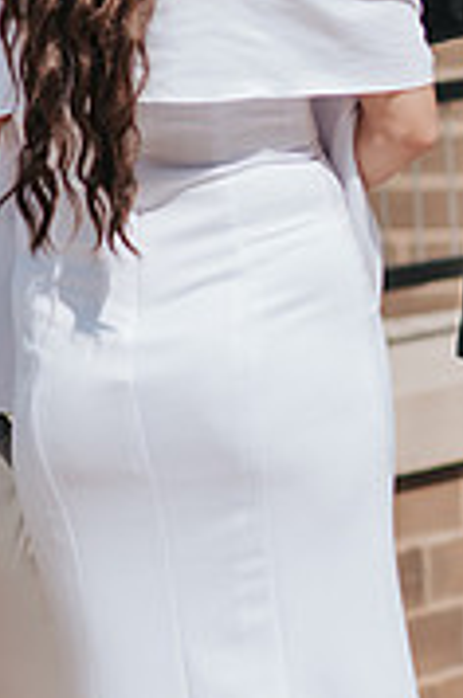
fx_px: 6255
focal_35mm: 323
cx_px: 581
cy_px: 133
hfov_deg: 4.2
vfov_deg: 6.4
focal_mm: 85
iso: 100
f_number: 2.8
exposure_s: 1/2000
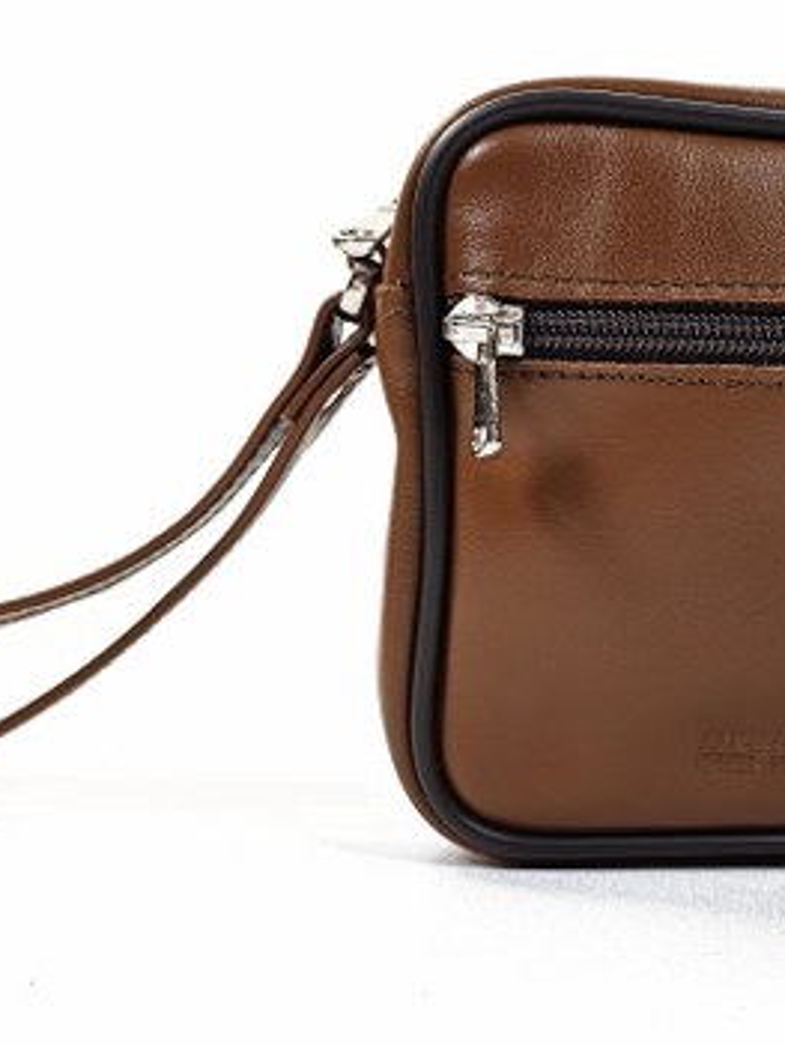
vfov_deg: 44.8
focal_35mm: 42
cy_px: 528
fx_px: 1268
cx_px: 627
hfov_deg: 33.4
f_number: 1.7
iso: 20
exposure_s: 1/100
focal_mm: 6.3
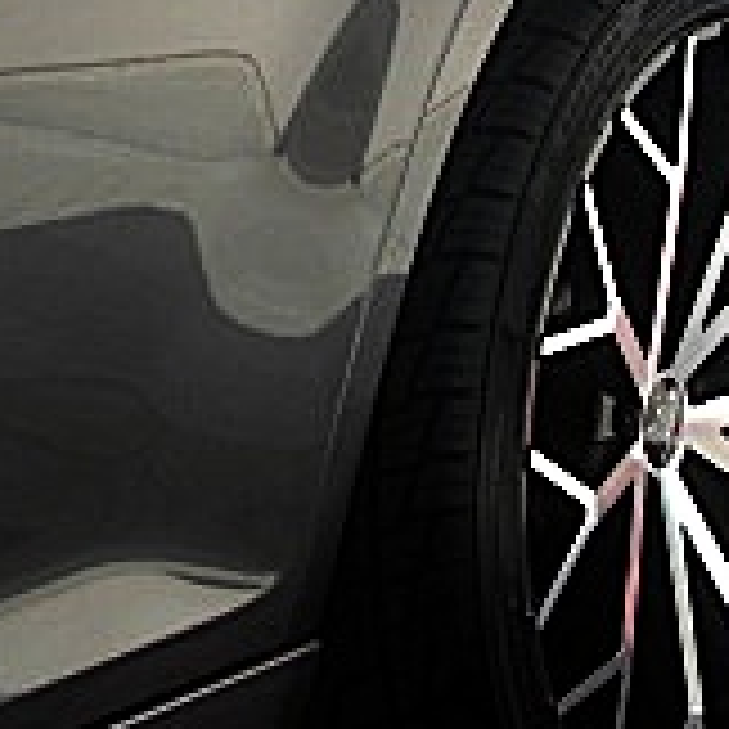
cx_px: 94
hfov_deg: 13.7
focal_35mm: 126
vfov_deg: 13.8
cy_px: 162
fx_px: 3002
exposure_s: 1/320
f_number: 2.8
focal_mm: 6.3
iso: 50
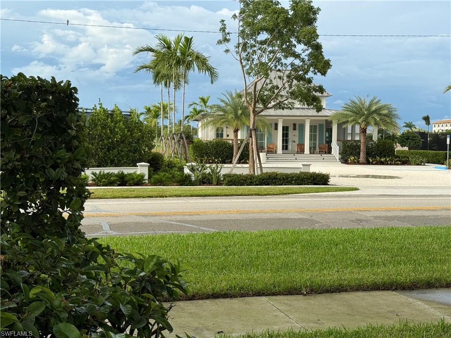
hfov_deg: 39.7
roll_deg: -0.3
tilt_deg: -2.0
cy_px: 169
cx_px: 226
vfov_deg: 30.3
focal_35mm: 48
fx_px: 625
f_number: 1.78
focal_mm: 6.76
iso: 64
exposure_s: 1/1377
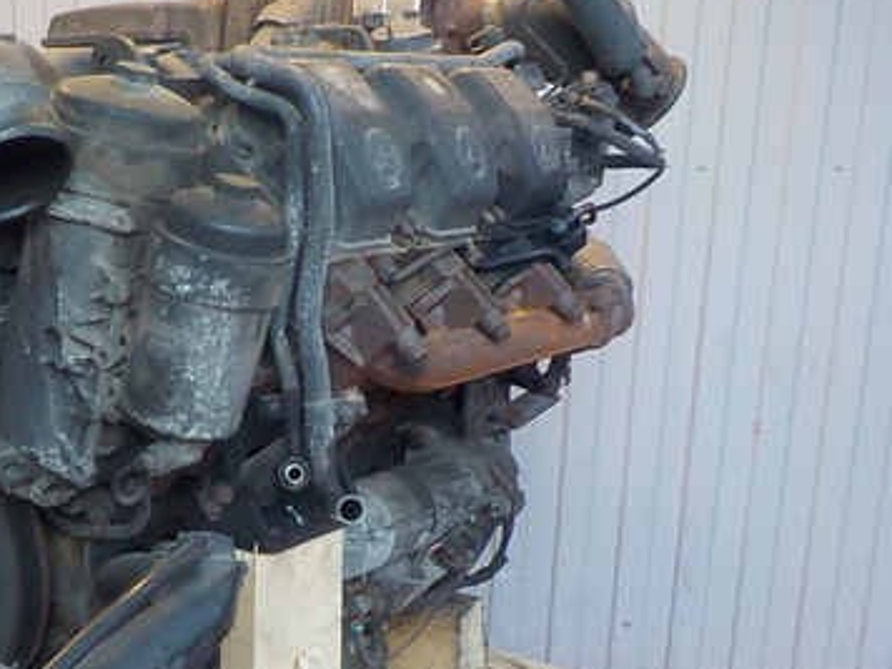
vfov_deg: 27.0
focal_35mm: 54
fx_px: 1391
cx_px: 150
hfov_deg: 34.2
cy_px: 406
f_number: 3.3
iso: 200
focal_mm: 4.1
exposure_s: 1/30
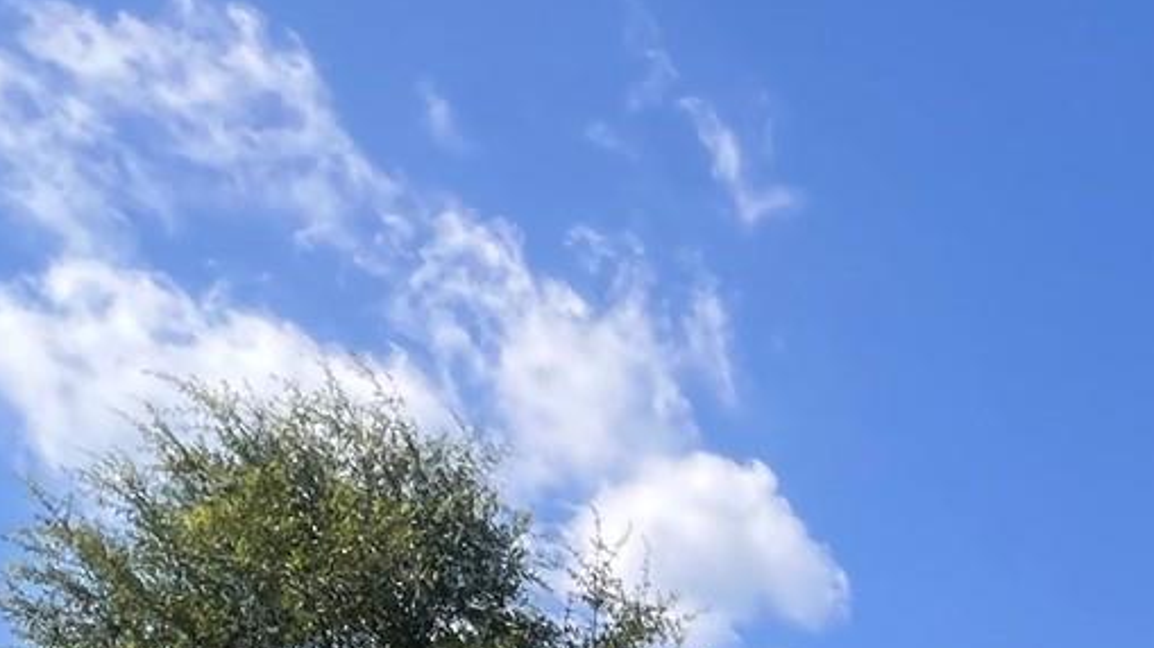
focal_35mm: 57
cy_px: 1441
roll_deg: -0.2
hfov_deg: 28.4
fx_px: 1744
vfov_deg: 15.1
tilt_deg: +2.7
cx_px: 1587
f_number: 1.8
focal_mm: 1.57
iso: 32
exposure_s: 1/1325
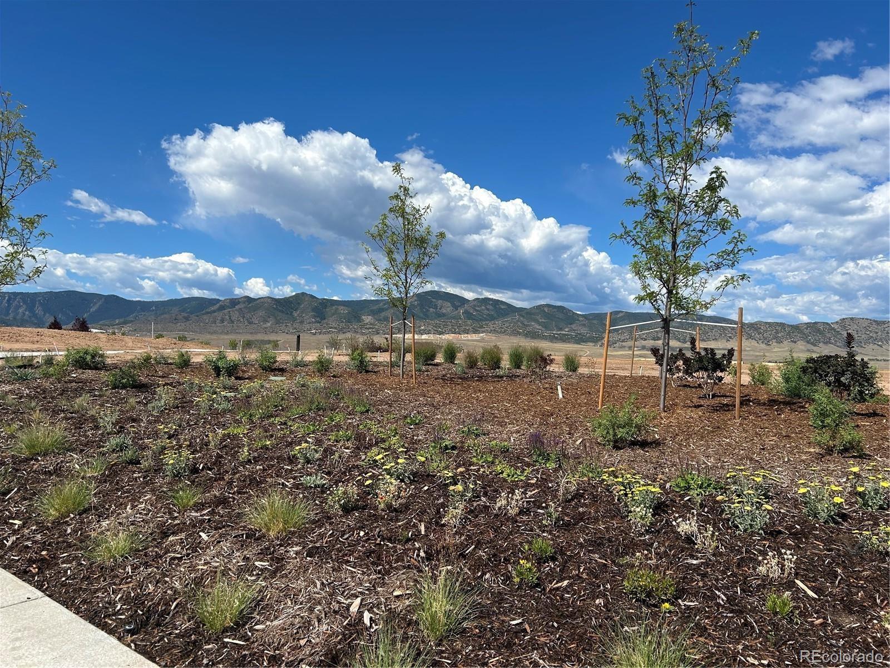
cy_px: 334
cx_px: 445
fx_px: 668
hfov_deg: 67.3
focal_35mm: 26
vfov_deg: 53.1
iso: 50
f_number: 1.5
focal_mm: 5.7
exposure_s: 1/5076
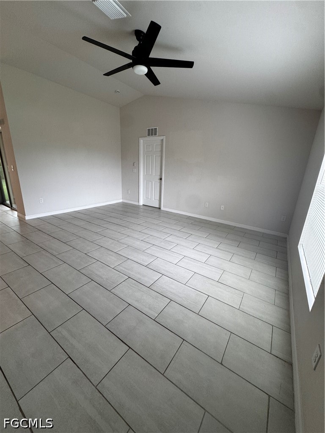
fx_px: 175
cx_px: 162
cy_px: 216
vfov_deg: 102.1
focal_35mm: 14
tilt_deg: -16.1
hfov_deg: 85.7
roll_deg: -2.0
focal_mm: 2.22
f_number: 2.2
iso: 125
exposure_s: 1/120
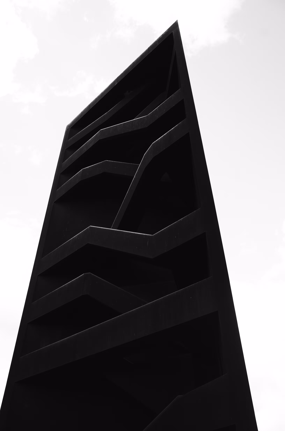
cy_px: 216
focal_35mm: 28
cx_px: 142
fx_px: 334
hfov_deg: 46.2
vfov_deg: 65.6
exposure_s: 1/500
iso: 400
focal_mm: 18.3
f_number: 8
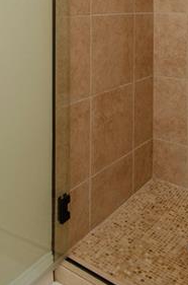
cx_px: 110
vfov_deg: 41.0
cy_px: -5
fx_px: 323
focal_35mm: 41
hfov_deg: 32.4
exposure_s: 1/50
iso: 320
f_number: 7.1
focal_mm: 10
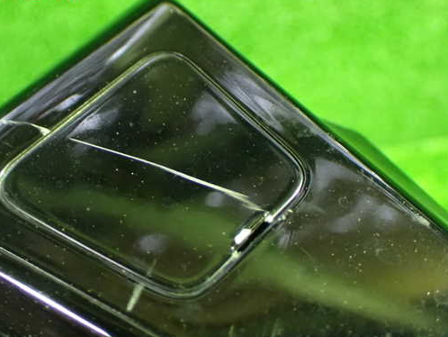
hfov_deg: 36.0
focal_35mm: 53
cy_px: 183
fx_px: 686
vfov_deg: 27.5
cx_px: 180
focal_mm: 7.84
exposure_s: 1/10
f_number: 2.9
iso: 1600
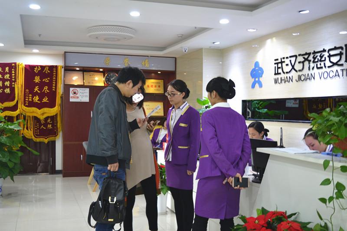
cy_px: 116
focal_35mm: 42
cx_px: 174
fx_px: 405
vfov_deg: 31.9
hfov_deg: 46.4
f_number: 4.2
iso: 400
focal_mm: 28
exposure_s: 1/15
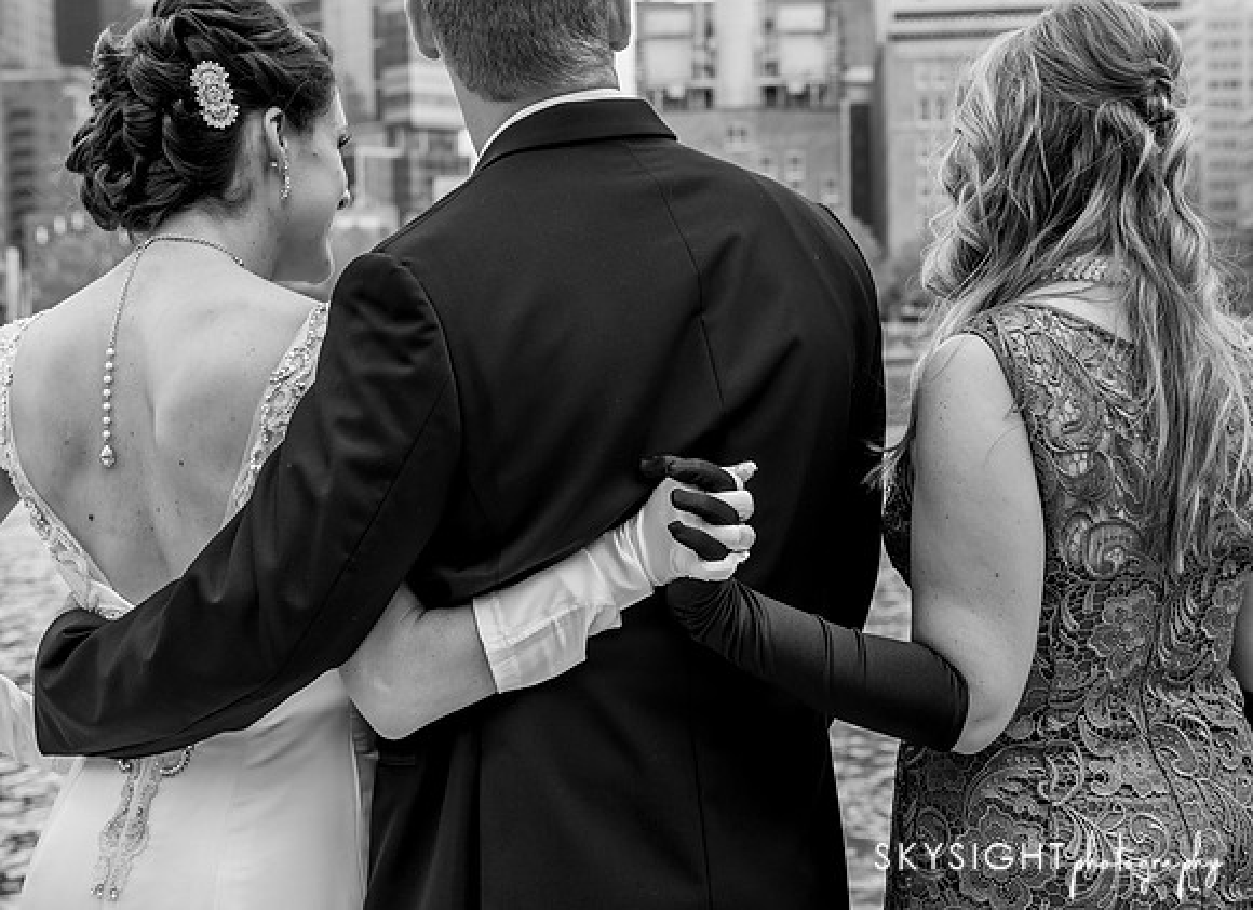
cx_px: 684
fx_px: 2150
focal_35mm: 60
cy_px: 449
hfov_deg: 32.5
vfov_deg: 23.9
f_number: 6.3
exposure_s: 1/250
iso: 250
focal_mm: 56
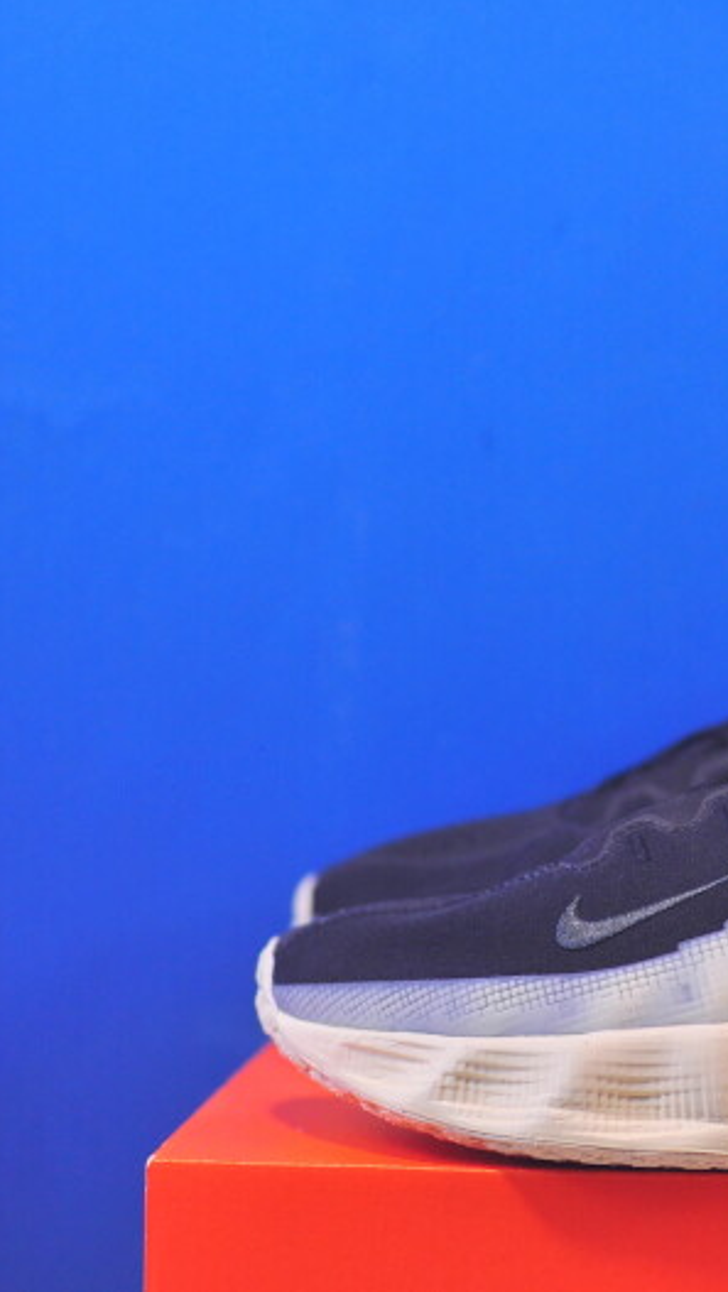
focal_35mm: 119
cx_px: 917
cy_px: 646
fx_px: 4078
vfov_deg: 18.0
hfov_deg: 10.0
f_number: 2.5
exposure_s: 1/320
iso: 250
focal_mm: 50
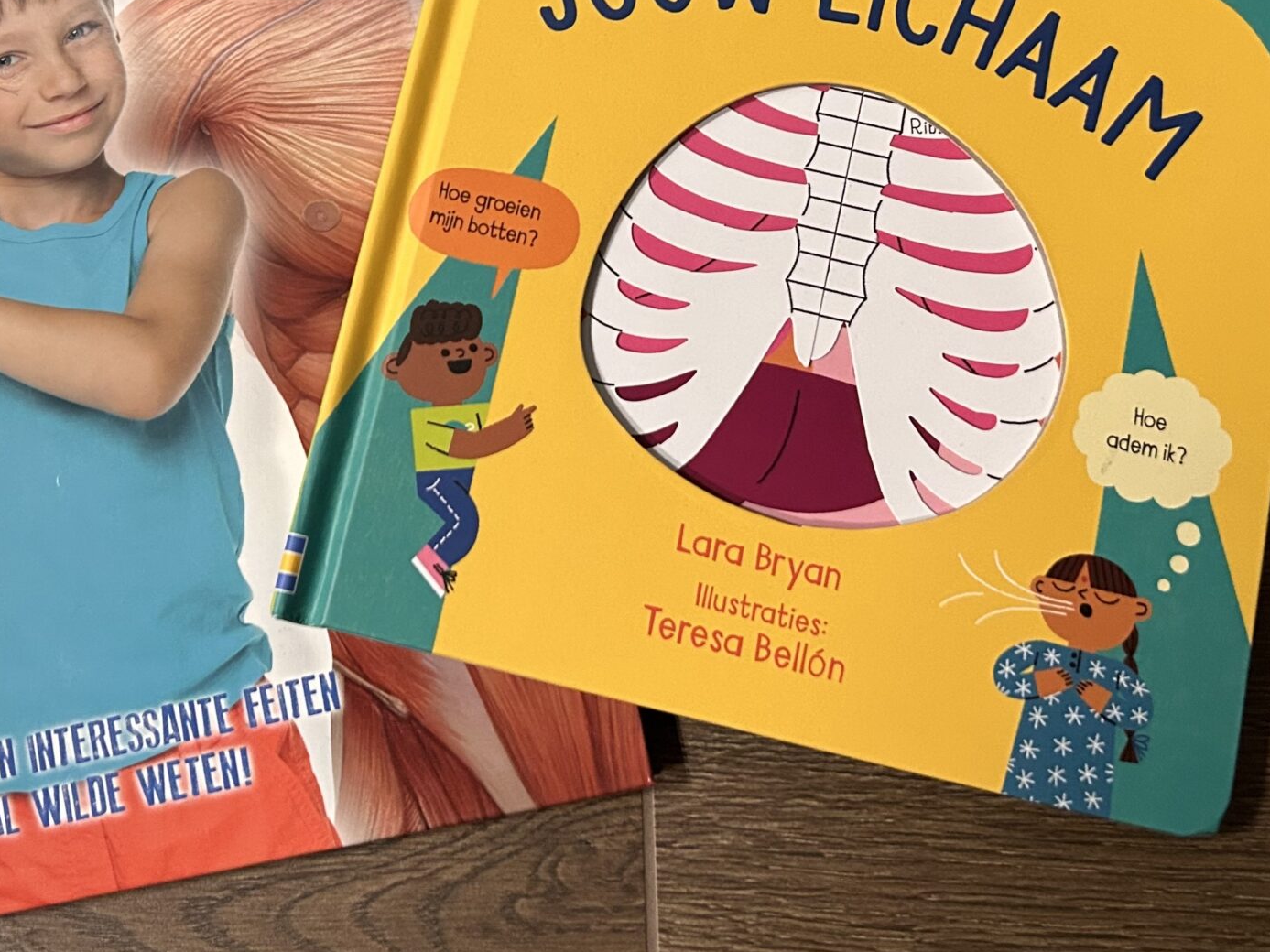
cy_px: 238
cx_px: 465
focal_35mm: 48
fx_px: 1761
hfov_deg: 39.4
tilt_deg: -77.1
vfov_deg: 29.8
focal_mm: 5.7
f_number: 1.5
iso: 320
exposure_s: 1/50
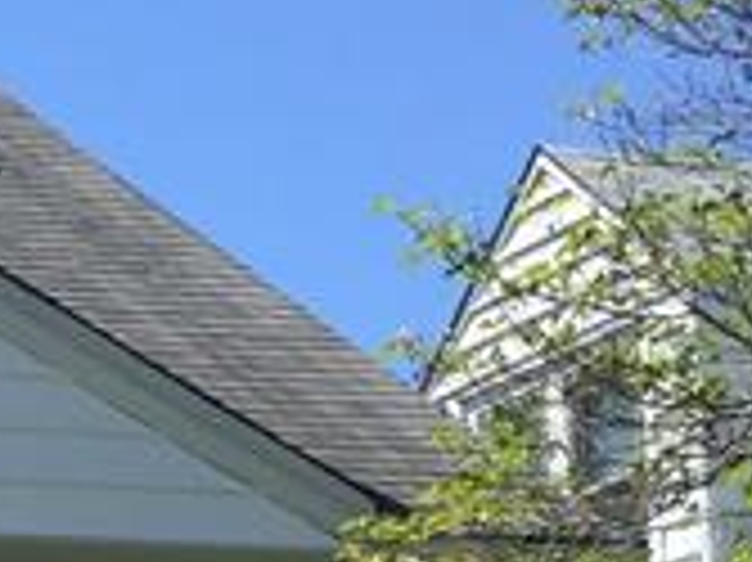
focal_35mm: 178
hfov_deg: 9.9
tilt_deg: +5.7
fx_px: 3864
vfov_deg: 7.8
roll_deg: +1.2
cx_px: -1009
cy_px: 1254
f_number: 2.2
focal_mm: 4.15
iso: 32
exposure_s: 1/1364
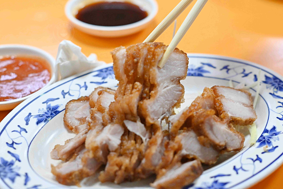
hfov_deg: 27.0
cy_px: 94
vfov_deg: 18.2
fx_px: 590
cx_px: 142
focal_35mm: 75
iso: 2000
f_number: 3.2
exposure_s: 1/200
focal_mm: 50
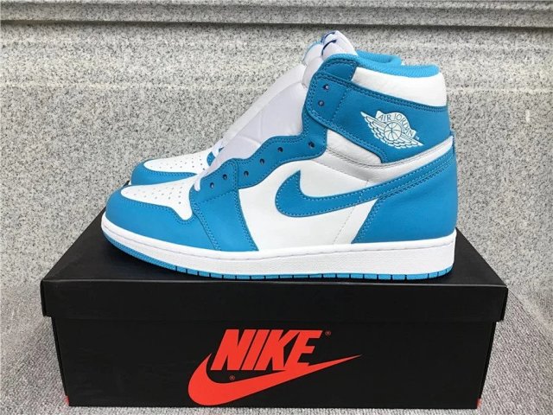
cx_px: 276
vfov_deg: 45.4
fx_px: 495
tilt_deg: -19.1
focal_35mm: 31
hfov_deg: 58.4
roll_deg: -0.2
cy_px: 208
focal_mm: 3.3
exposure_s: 1/114
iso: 25
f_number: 2.4
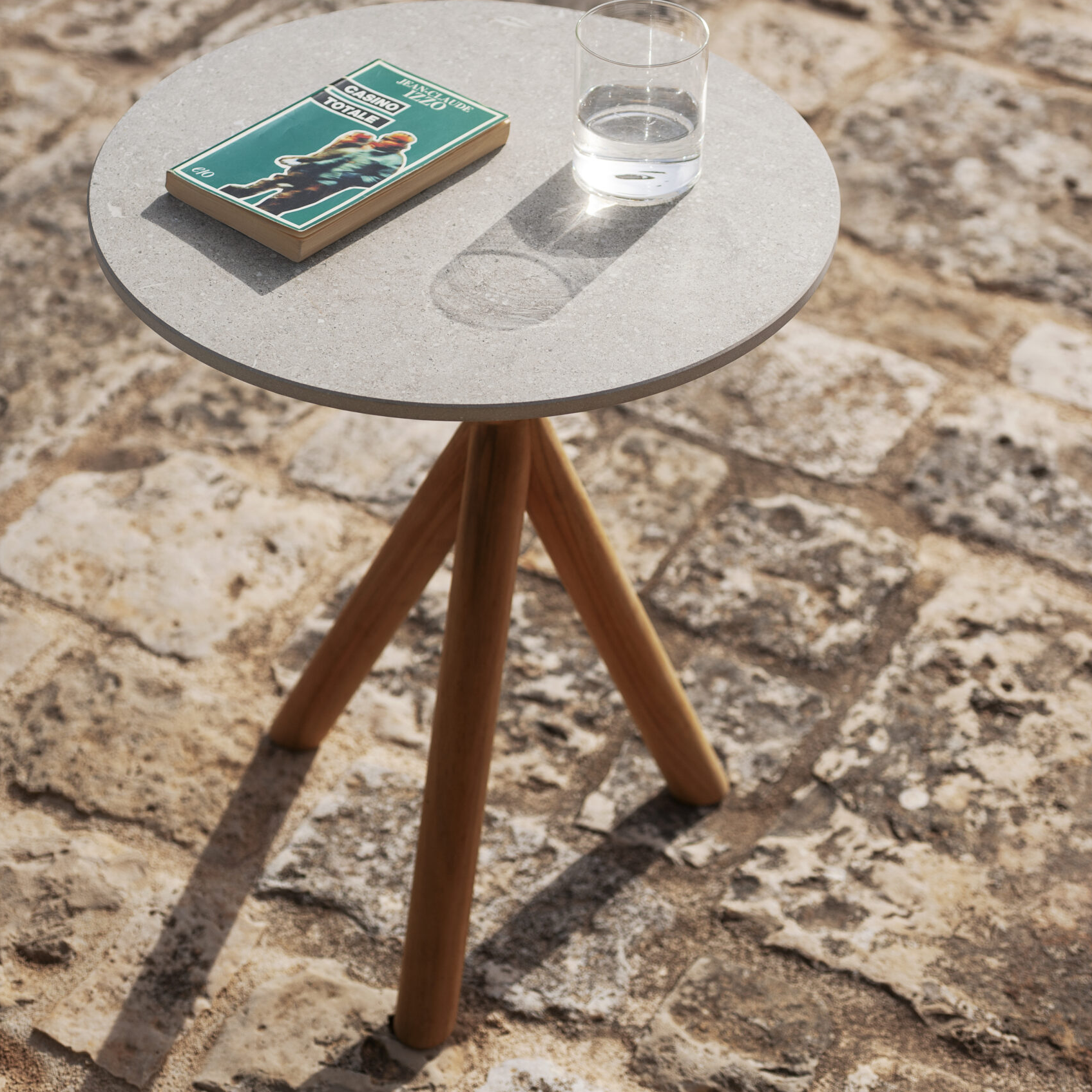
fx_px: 2748
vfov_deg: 22.4
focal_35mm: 77
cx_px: 549
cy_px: 388
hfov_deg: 22.5
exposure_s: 1/1600
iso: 100
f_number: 4
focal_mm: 60
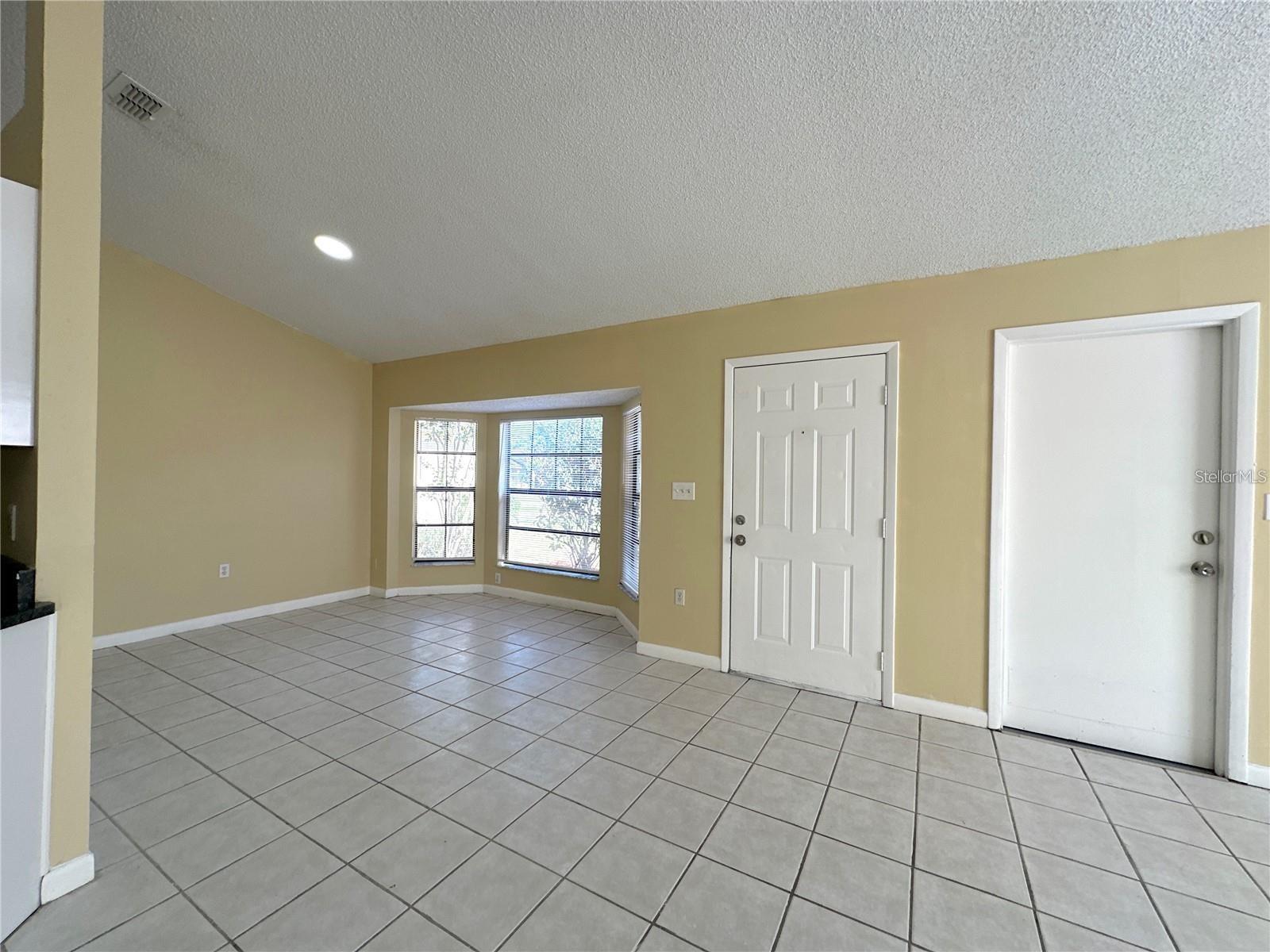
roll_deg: -1.4
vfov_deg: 85.7
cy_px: 476
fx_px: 514
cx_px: 635
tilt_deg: +0.2
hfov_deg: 102.1
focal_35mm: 14
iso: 40
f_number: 2.2
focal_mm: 2.22
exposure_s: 1/122
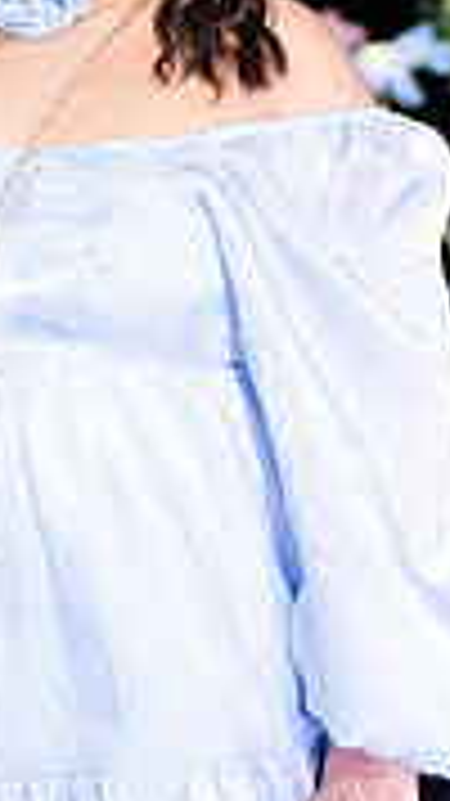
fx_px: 5351
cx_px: -4
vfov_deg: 8.6
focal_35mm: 252
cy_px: 464
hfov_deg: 4.8
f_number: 6.3
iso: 1600
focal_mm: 95
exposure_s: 1/160
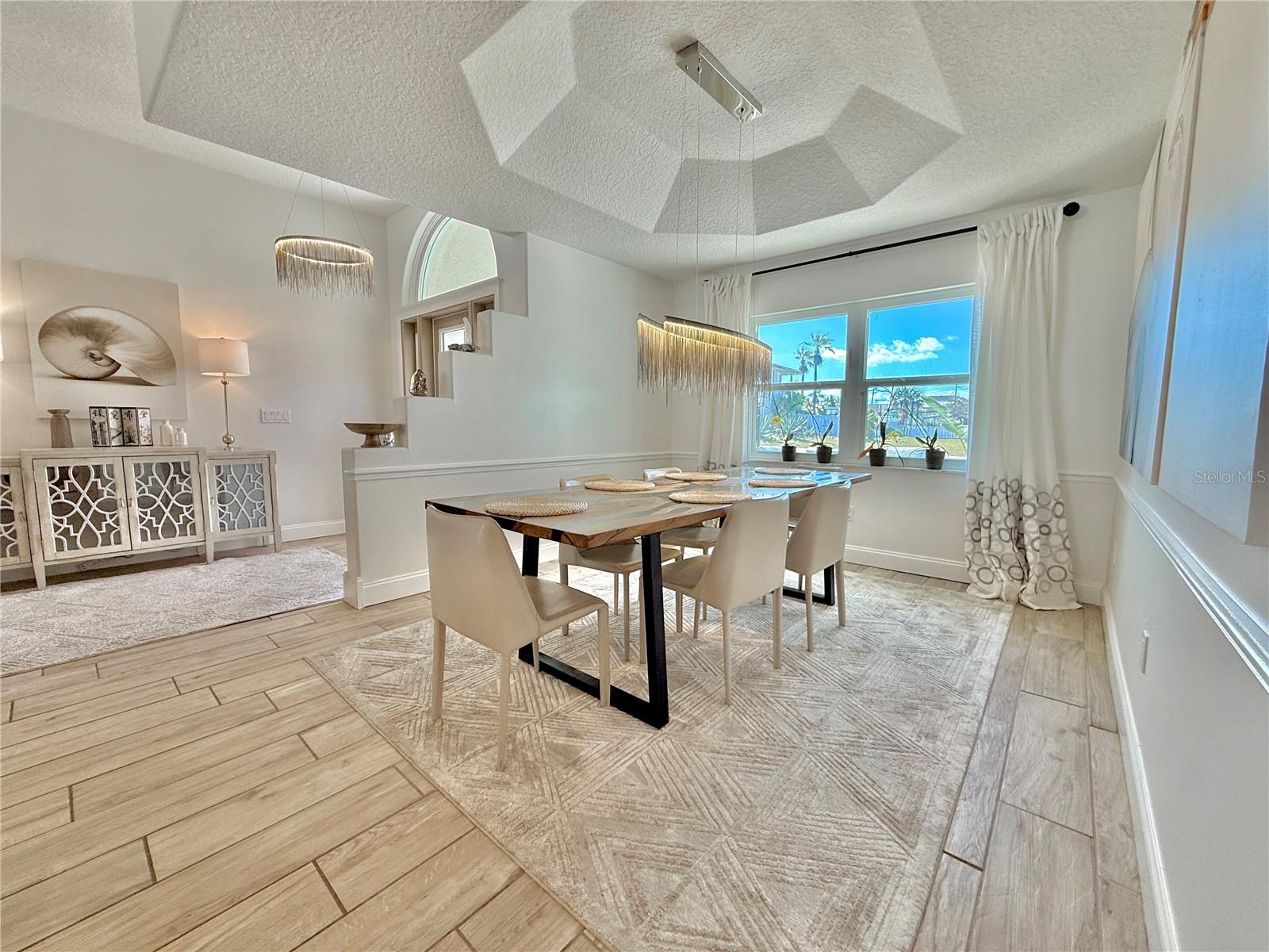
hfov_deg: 102.1
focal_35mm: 14
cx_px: 634
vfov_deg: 85.7
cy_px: 476
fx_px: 513
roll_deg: -1.0
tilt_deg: -4.8
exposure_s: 1/129
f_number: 2.2
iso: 64
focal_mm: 2.22
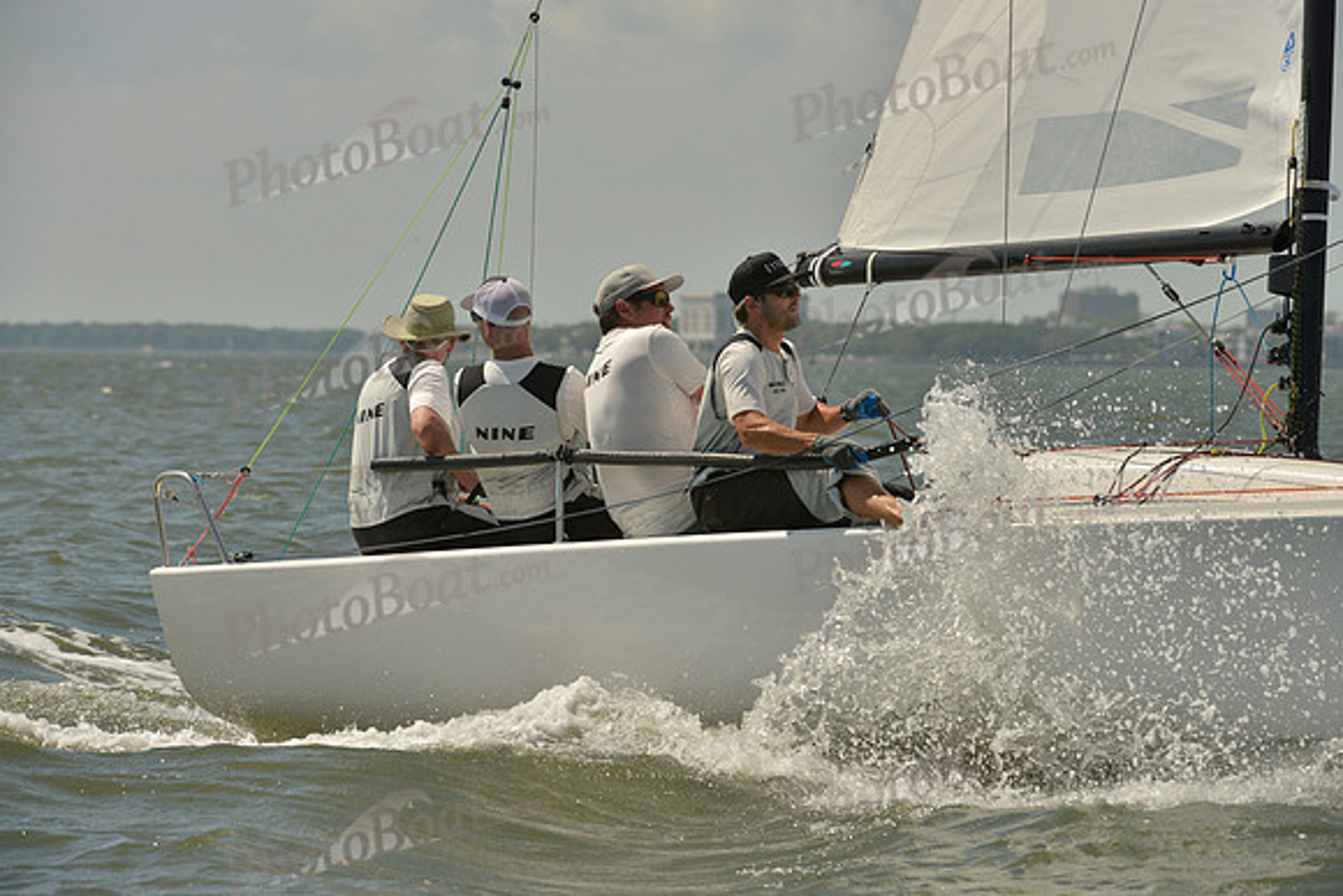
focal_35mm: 200
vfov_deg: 6.9
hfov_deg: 10.3
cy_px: 448
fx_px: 7463
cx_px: 672
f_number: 9
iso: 280
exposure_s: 1/1600
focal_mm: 200
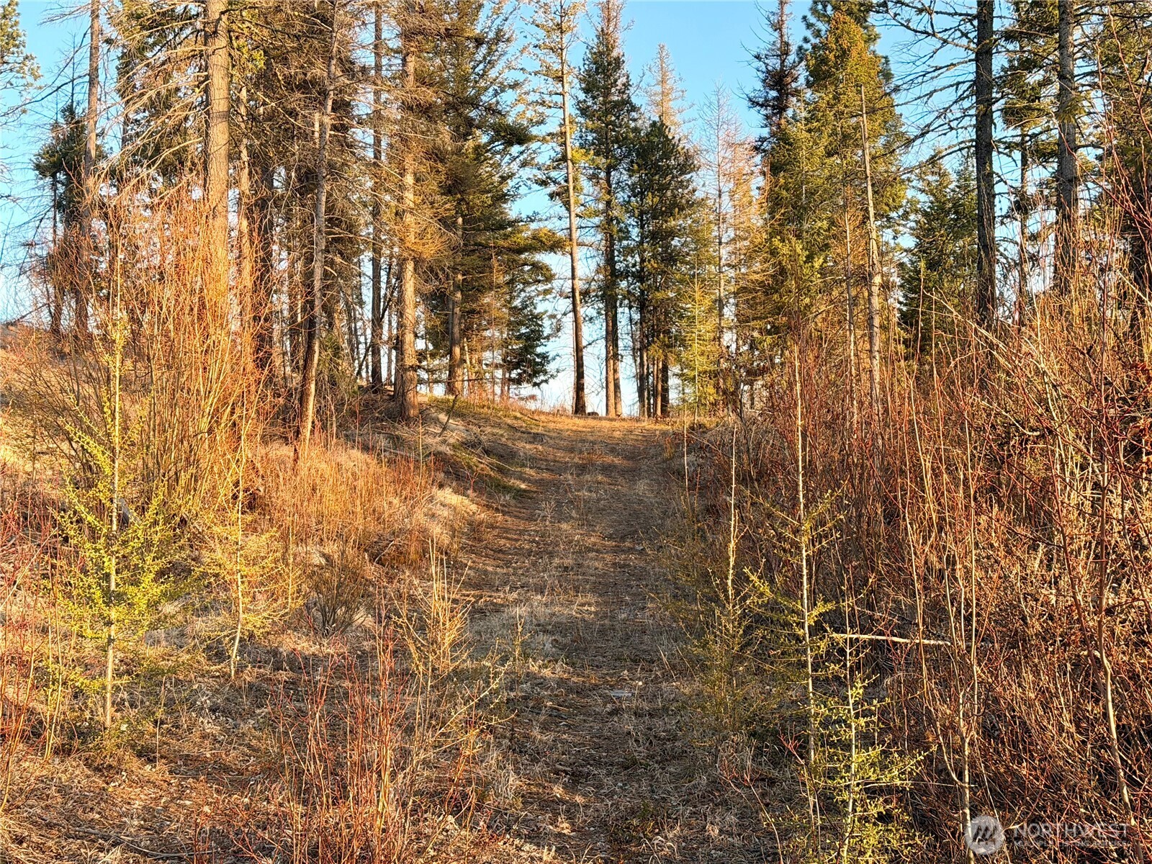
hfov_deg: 39.7
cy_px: 432
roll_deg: +0.9
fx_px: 1597
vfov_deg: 30.3
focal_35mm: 48
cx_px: 576
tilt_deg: +4.7
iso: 80
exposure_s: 1/545
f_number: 1.78
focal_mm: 6.76
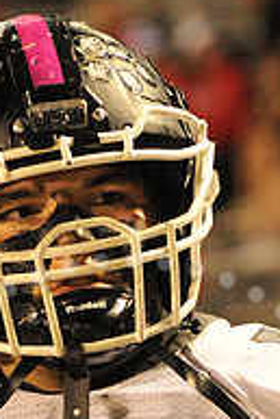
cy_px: 512
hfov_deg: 3.4
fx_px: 4716
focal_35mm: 405
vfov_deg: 5.1
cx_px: 128
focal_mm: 135
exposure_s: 1/200
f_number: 4.5
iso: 6400
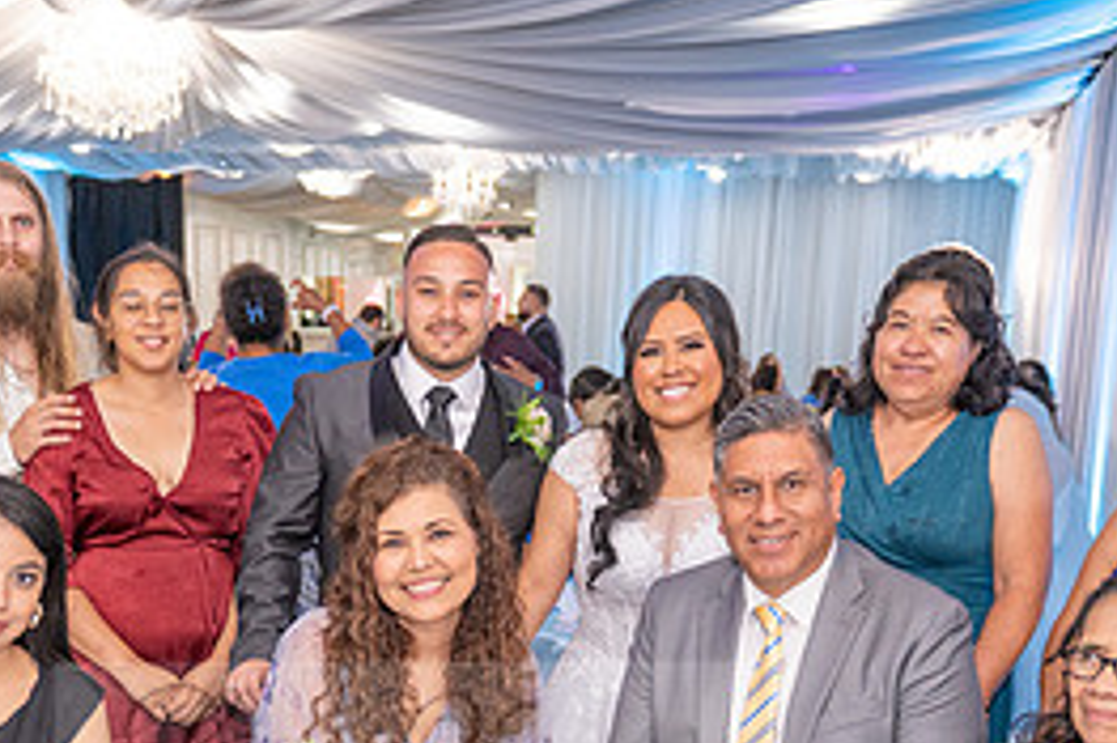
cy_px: 762
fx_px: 1643
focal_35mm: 53
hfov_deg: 37.3
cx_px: 425
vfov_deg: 24.2
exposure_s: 1/160
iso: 1000
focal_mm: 24
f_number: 3.2
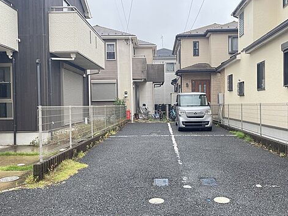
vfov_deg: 43.0
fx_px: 275
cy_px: 112
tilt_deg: -0.1
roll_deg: +0.9
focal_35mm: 33
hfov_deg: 55.2
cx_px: 159
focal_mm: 4.2
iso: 32
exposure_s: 1/673
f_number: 1.6
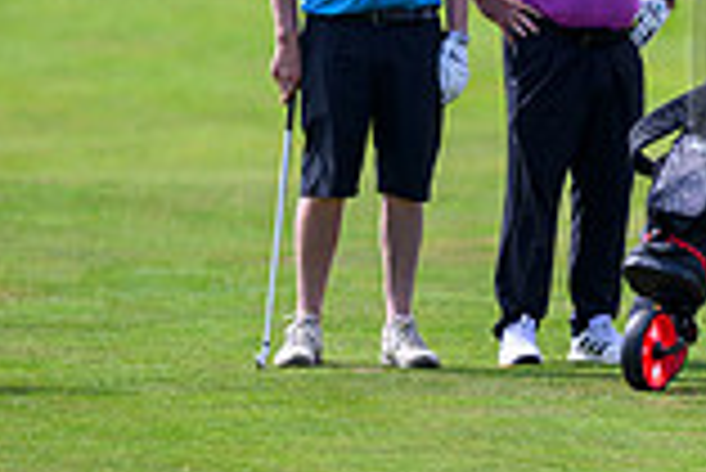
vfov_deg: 0.7
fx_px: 40651
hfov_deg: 1.0
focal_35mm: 2071
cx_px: 1151
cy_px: 47
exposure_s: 1/2500
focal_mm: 560
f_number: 4
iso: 500
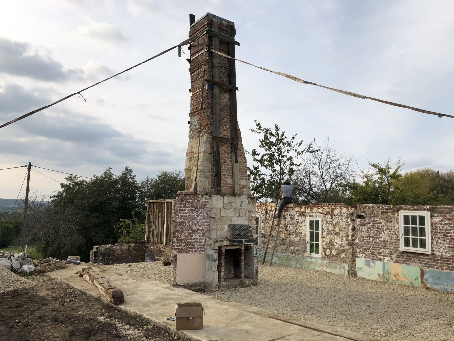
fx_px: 367
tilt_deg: +3.8
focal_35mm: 28
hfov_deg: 63.4
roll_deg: -0.4
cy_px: 170
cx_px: 227
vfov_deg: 49.7
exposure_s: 1/1600
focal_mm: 4
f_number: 1.8
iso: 20
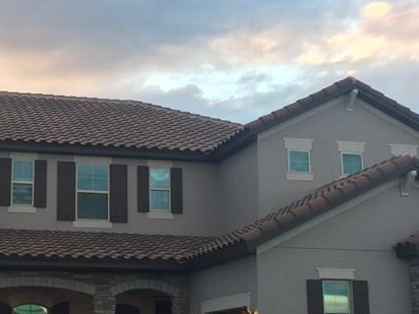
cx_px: 110
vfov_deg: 20.4
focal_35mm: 72
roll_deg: -0.1
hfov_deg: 26.7
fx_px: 872
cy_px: 182
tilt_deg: +10.4
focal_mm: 4.15
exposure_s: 1/120
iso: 50
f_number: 2.2
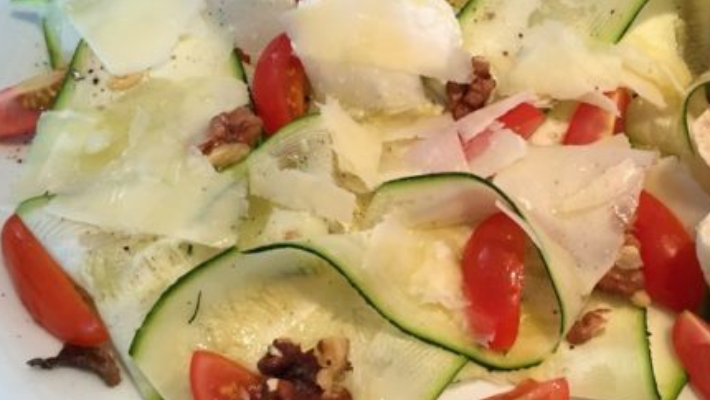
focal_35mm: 47
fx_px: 885
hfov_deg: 43.5
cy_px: 182
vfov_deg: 25.4
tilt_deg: -51.6
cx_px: 418
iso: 100
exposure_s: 1/30
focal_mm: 4.15
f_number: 2.2
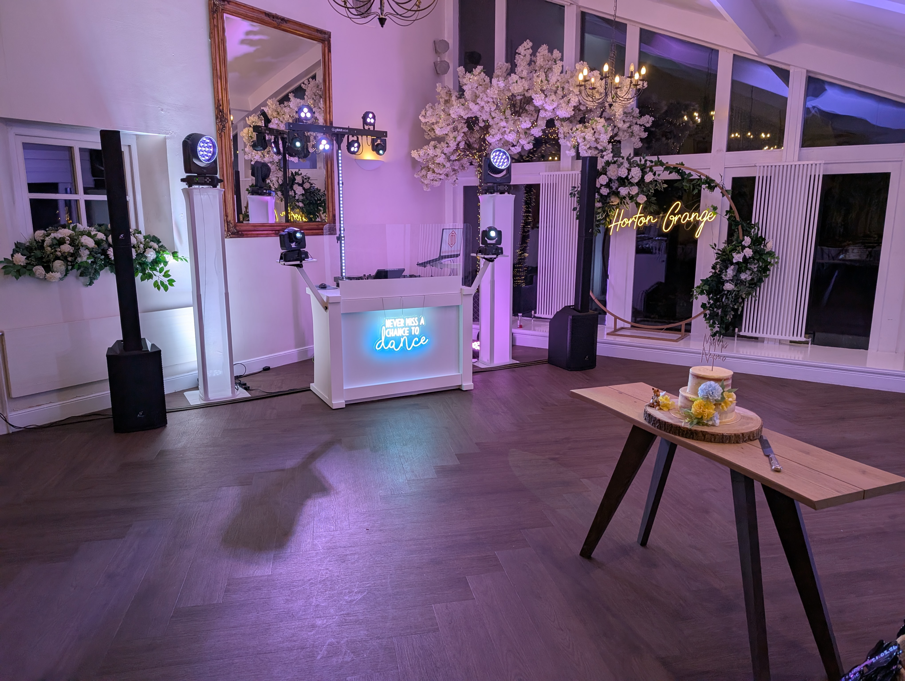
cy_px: 340
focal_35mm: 24
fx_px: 628
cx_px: 452
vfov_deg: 56.9
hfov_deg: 71.5
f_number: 1.68
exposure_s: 1/100
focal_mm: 6.9
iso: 36
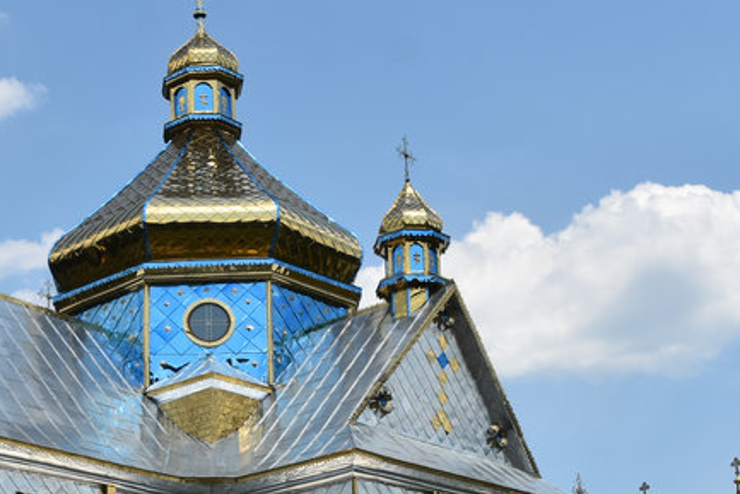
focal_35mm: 78
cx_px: 224
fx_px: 1604
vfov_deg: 17.2
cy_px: 478
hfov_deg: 25.8
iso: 100
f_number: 8
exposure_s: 1/250
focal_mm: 22
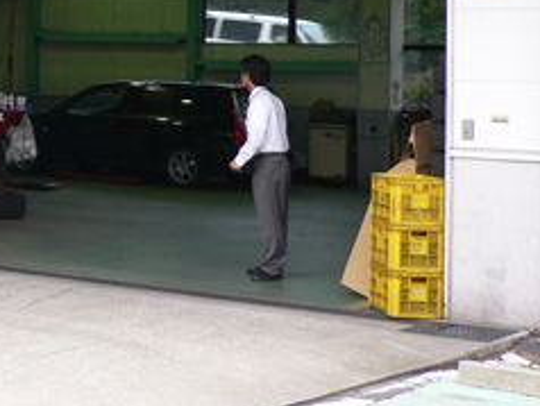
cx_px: -145
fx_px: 1468
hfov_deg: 19.4
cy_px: -48
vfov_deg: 15.3
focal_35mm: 94
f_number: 2.8
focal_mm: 5.8
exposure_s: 1/100
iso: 100
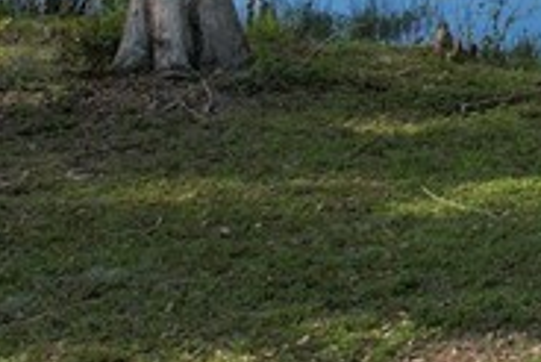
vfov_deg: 9.6
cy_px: -433
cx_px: 1076
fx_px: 1955
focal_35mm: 130
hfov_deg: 13.5
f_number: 2.8
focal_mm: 8.38
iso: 100
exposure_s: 1/1250
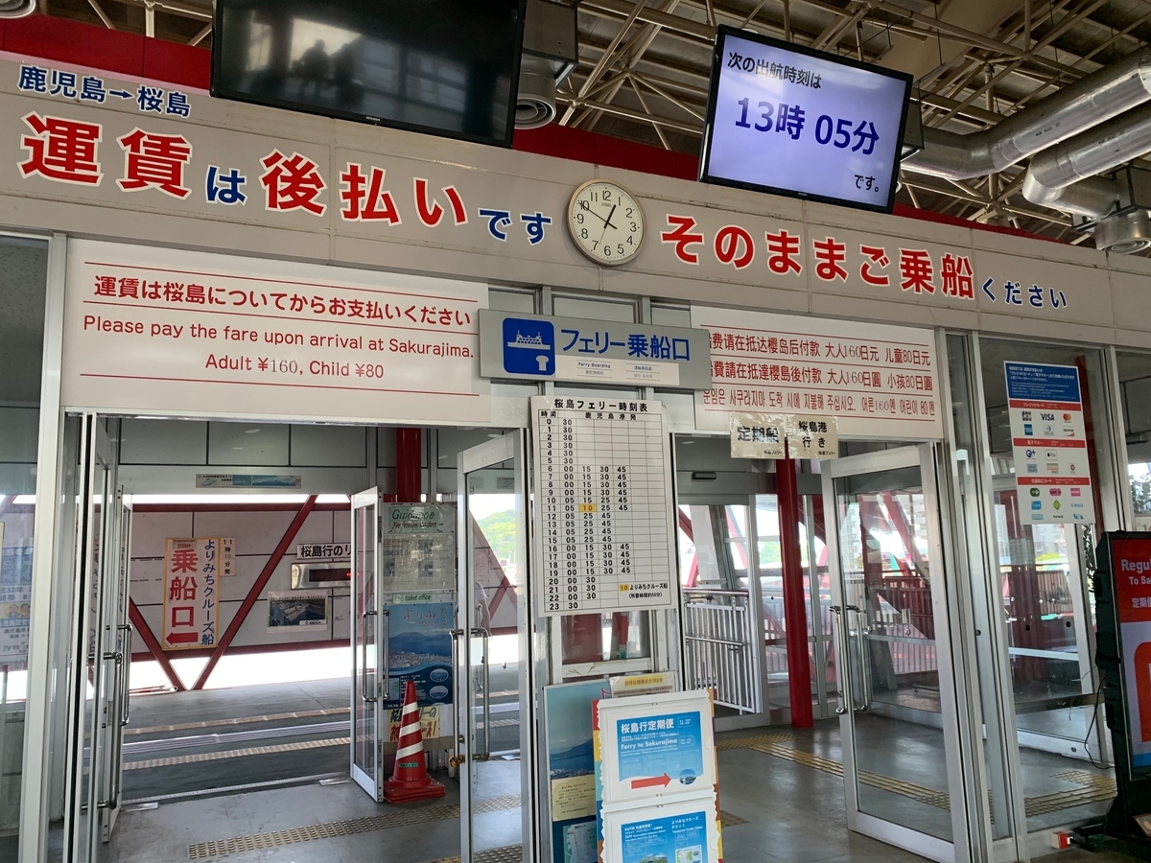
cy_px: 432
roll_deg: +1.5
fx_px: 865
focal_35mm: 26
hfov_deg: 67.3
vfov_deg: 53.1
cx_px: 576
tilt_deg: +6.9
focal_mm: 4.25
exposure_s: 1/116
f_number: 1.8
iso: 100
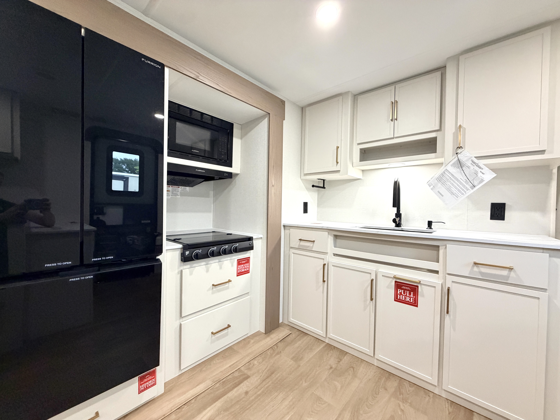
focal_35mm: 14
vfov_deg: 85.7
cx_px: 280
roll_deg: -2.1
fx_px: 226
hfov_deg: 102.1
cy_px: 210
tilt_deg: -3.1
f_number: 2.2
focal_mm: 2.22
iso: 500
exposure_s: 1/60
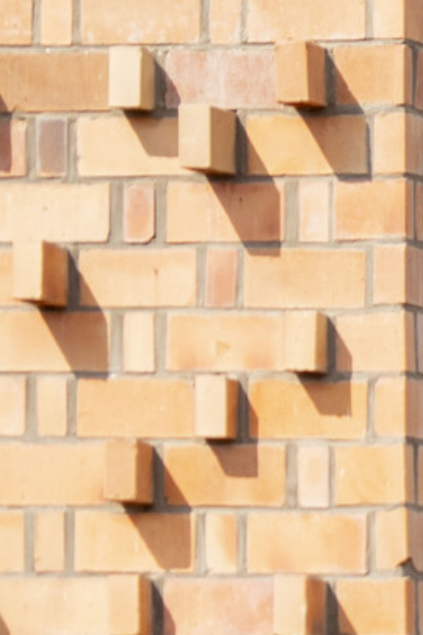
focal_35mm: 777
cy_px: 1124
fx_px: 13694
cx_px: 1343
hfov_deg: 1.8
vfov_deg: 2.6
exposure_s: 1/5000
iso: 64
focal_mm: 105
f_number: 1.4
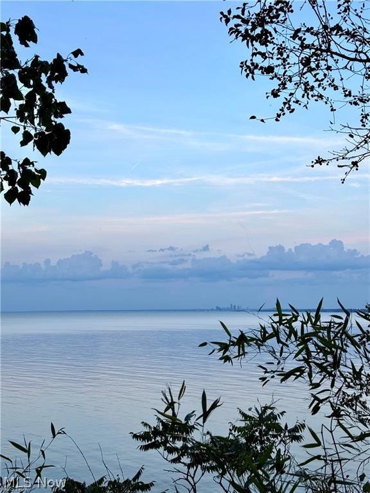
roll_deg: +0.4
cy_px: 246
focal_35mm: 48
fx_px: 684
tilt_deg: +6.2
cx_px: 185
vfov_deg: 39.7
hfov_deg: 30.3
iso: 64
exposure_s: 1/237
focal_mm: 6.76
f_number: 1.78
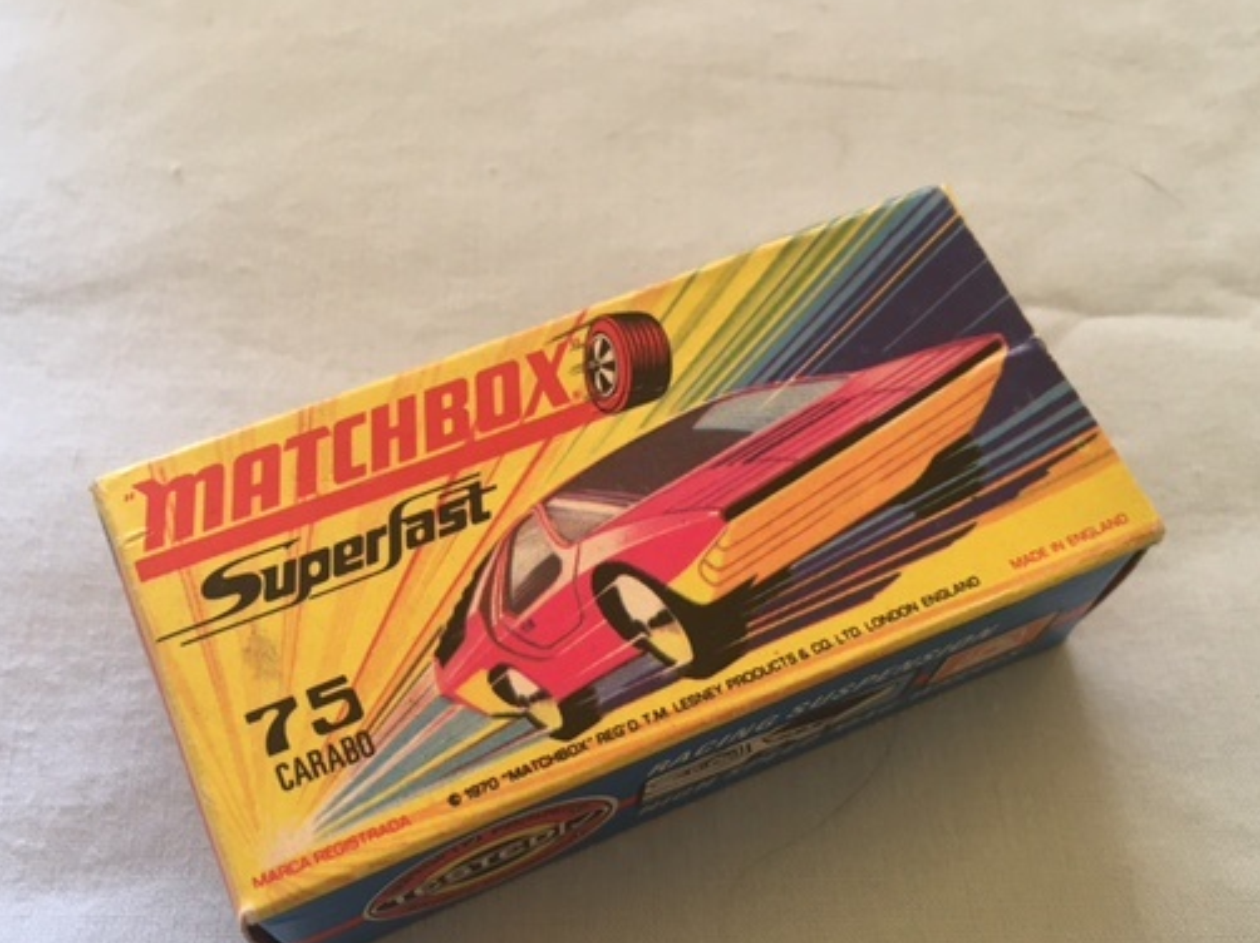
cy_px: 547
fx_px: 1346
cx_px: 622
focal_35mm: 37
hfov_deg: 50.2
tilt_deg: -63.1
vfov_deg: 38.5
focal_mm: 4.15
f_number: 2.2
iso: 100
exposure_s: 1/33
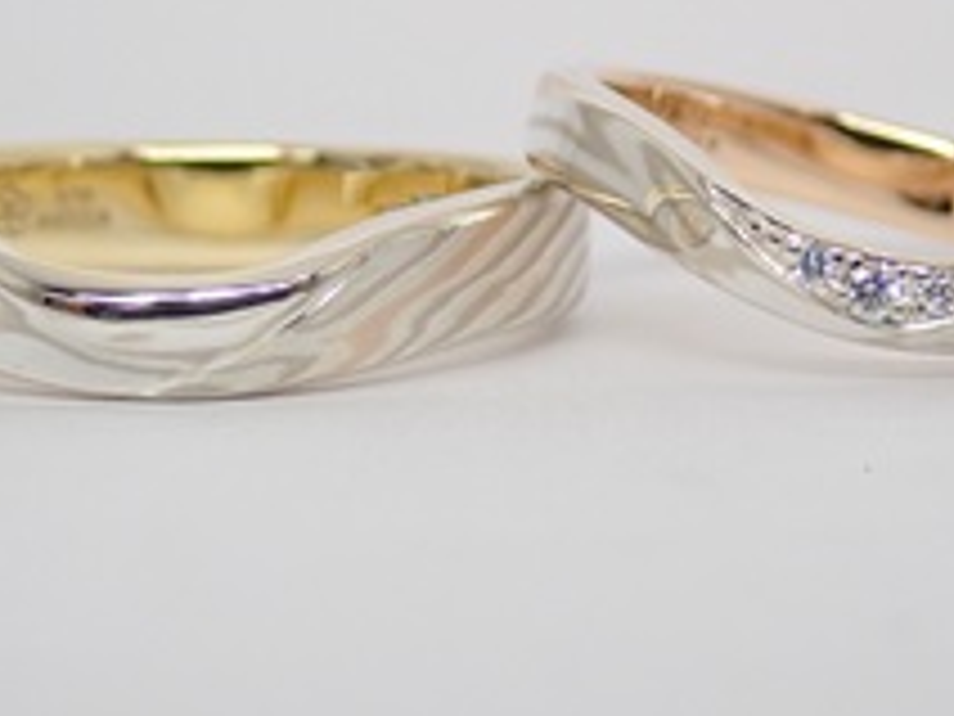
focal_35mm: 163
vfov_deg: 9.1
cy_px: 223
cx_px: 504
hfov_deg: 12.1
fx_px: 4492
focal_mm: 13.65
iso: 200
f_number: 4.1
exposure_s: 1/125
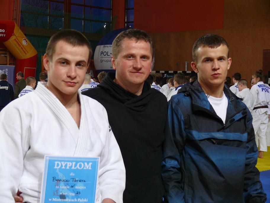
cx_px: 135
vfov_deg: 20.7
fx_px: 554
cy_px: 102
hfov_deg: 27.4
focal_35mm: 71
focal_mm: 15.1
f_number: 3.2
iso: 200
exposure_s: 1/25
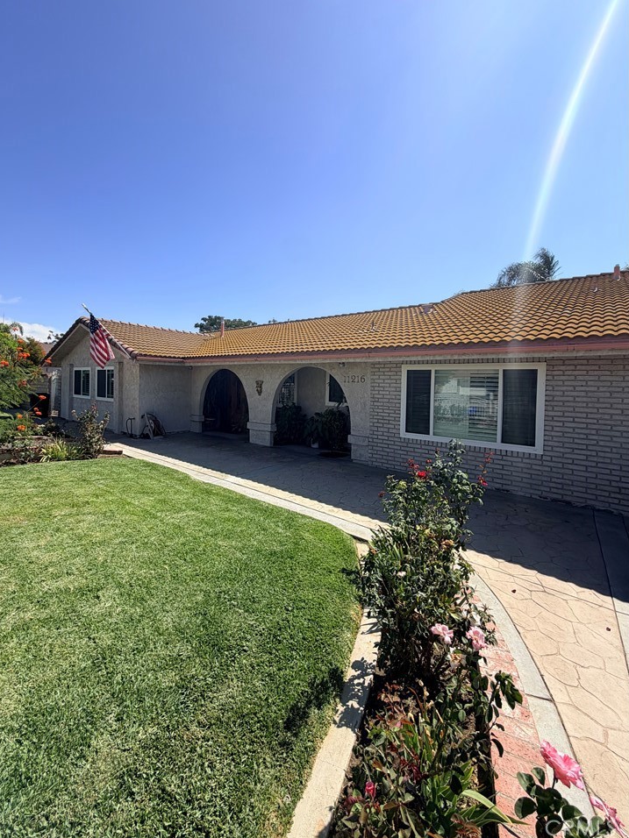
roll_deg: -1.2
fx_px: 363
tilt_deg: -0.5
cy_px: 392
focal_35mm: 15
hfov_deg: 81.6
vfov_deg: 98.0
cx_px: 294
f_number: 2.2
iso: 20
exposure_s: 1/970
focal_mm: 2.22
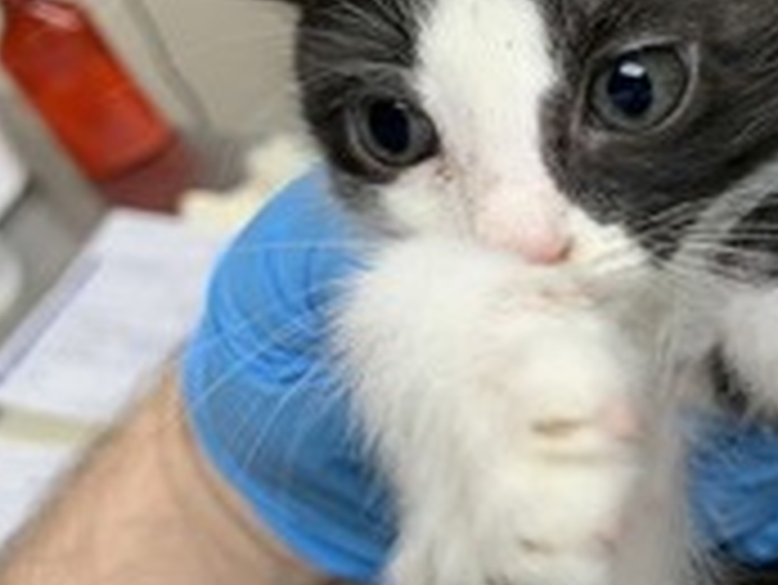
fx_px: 1417
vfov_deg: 23.2
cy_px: 189
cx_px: 677
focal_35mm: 63
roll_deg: +22.4
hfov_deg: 29.6
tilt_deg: -42.2
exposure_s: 1/60
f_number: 1.8
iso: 100
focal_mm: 4.25
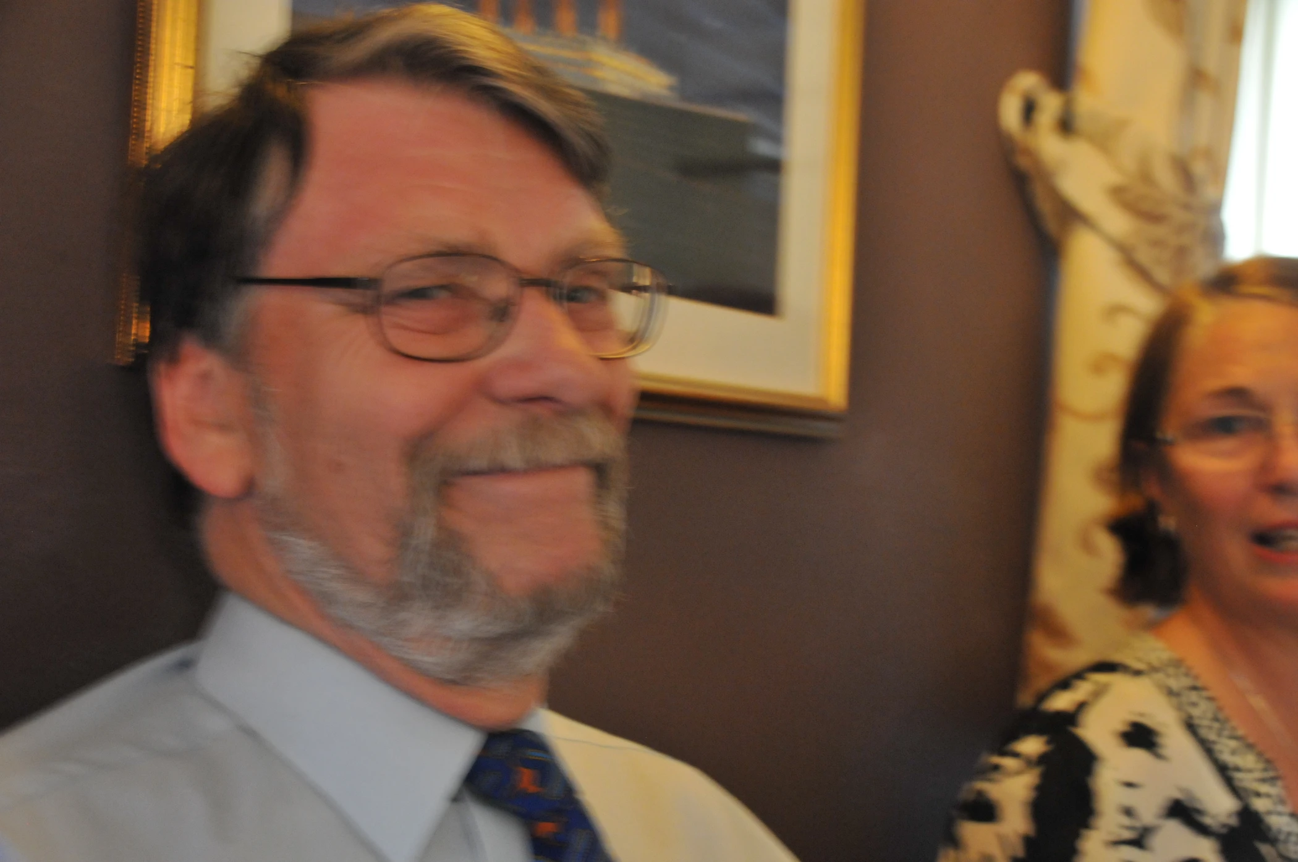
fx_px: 1729
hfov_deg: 41.2
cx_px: 649
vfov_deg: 28.0
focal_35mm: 48
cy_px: 431
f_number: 4
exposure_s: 1/30
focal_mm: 32
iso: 1800
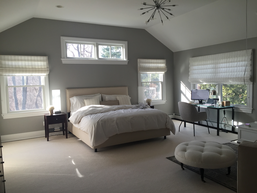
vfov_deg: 48.2
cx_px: 128
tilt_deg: -4.3
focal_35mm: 29
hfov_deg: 61.7
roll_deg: +1.6
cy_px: 96
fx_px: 215
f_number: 2.2
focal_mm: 4.15
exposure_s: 1/120
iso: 50
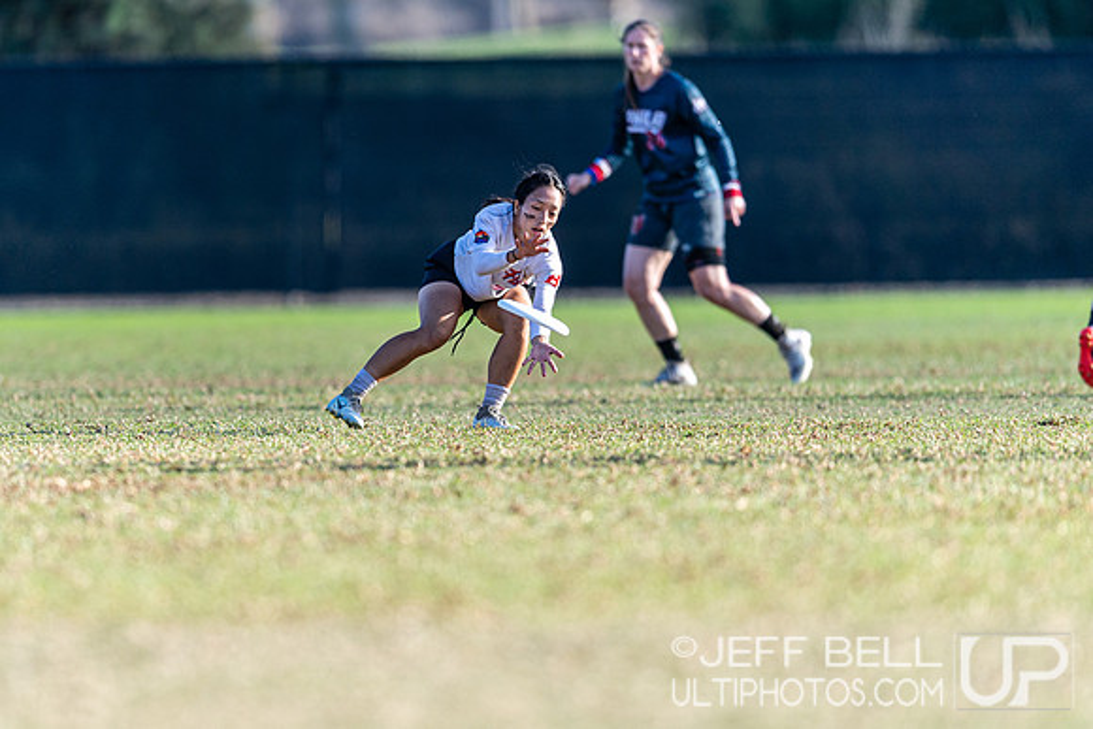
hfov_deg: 3.3
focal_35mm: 622
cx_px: 443
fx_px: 18879
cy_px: 355
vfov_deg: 2.2
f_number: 2.8
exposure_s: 1/2000
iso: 200
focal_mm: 400
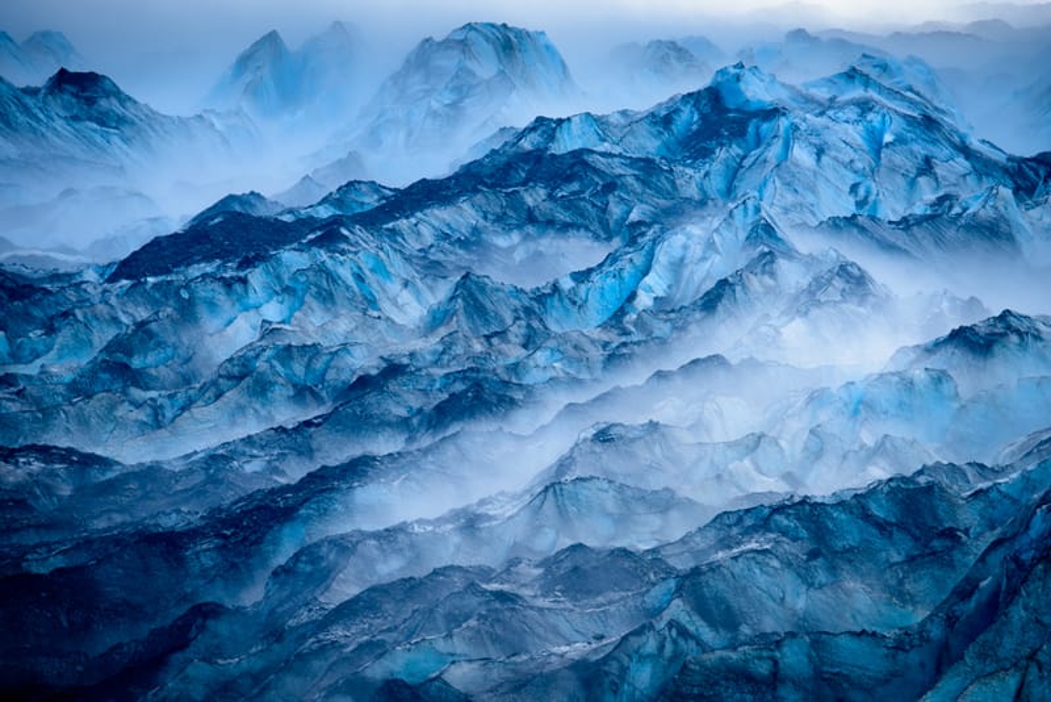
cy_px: 351
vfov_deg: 3.9
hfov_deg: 5.9
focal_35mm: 350
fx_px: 10221
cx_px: 526
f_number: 10
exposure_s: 1/250
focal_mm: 350
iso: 125
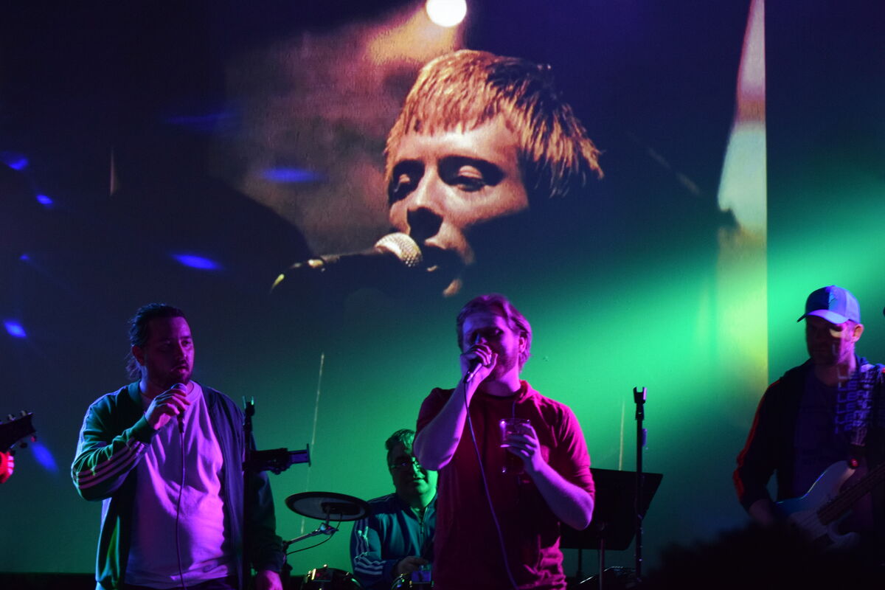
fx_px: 2028
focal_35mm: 82
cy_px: 295
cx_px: 442
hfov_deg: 24.6
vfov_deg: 16.6
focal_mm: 55
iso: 2000
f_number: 5.6
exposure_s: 1/60
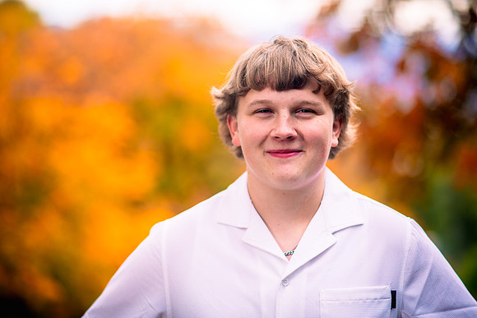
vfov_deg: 13.0
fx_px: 1392
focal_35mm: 105
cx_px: 238
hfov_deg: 19.5
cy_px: 159
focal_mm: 105
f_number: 2
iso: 200
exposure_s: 1/500
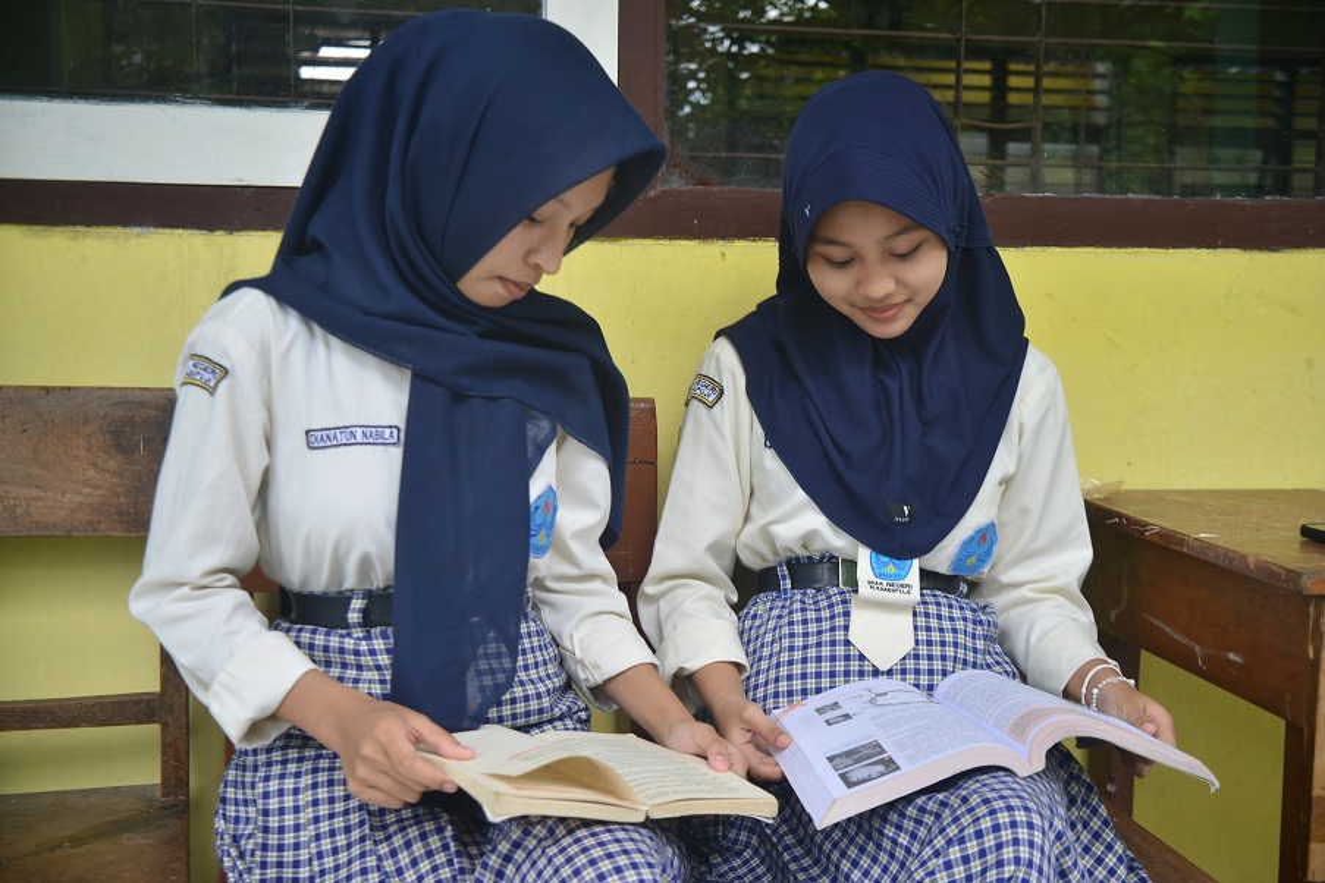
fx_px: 1546
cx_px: 662
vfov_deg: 31.9
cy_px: 442
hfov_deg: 46.4
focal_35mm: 42
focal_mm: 42
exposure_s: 1/200
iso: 500
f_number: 5.6
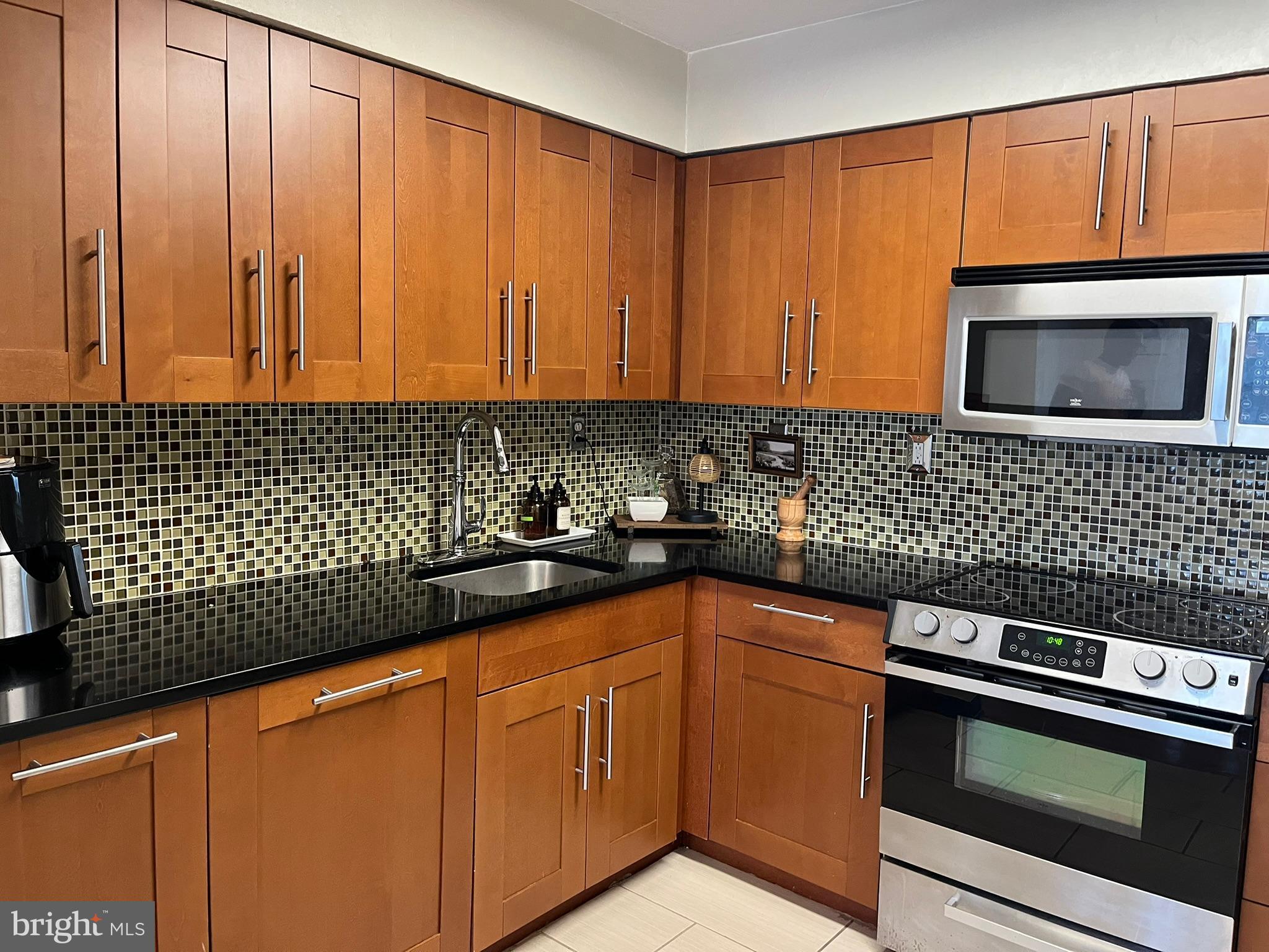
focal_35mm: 26
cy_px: 476
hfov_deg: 67.3
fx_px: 953
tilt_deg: -5.1
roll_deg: -1.3
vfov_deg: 53.1
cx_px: 634
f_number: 1.6
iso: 250
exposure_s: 1/60
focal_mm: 5.1
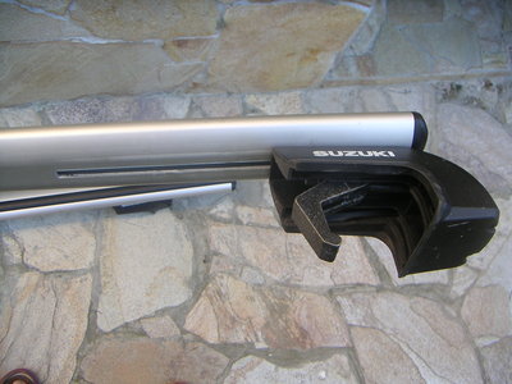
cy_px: 192
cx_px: 256
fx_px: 547
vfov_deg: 38.7
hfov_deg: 50.1
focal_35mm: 37
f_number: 2.8
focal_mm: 4.8
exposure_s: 1/60
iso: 64
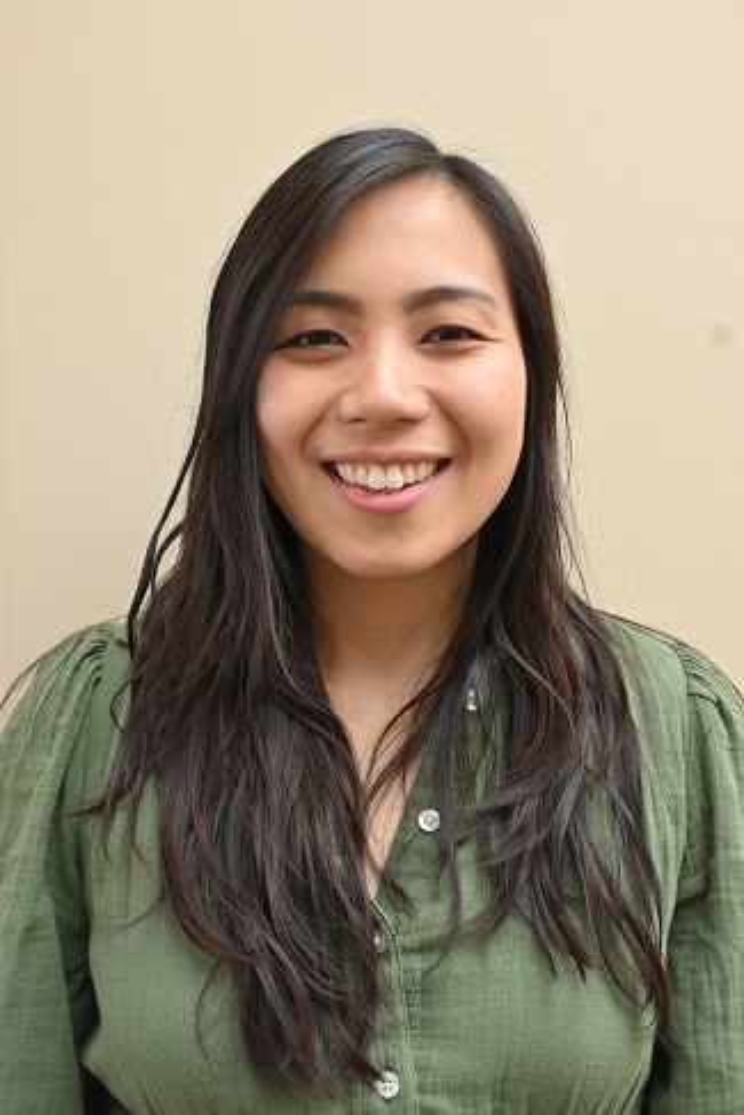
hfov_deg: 35.5
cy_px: 558
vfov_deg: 51.3
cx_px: 372
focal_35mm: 38
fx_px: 1162
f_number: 5.6
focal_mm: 25
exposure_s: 1/60
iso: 640
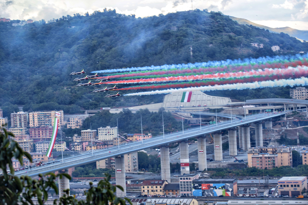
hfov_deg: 19.4
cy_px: 102
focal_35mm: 105
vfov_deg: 13.1
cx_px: 154
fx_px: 899
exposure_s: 1/250
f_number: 6.3
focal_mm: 105
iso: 400
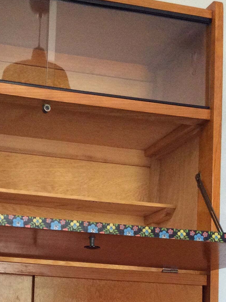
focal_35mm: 72
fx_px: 629
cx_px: 30
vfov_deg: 26.2
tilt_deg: +4.8
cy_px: 269
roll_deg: -3.3
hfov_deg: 20.0
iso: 160
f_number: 2.4
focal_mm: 3.3
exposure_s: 1/25
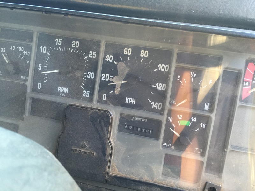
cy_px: 96
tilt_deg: -32.4
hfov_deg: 61.7
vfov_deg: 48.2
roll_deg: -1.5
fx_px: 214
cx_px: 128
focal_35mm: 29
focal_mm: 4.15
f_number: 2.2
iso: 50
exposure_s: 1/17
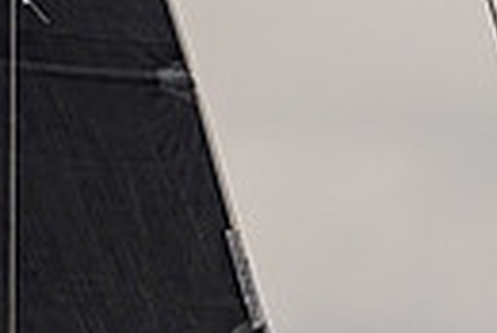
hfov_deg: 2.5
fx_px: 11375
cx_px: 13
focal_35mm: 823
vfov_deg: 1.7
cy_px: 782
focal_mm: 170
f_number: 6.3
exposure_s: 1/1600
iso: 250
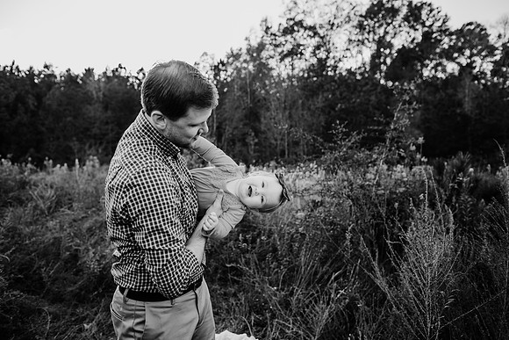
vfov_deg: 53.2
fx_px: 339
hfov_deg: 73.7
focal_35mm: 24
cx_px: 254
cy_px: 170
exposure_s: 1/250
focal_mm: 24
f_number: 2.8
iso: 100
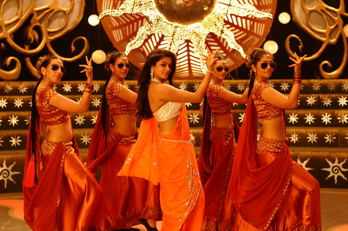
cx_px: 174
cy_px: 116
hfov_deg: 27.0
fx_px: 724
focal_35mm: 75
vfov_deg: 18.1
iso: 400
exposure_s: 1/100
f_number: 3.2
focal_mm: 50
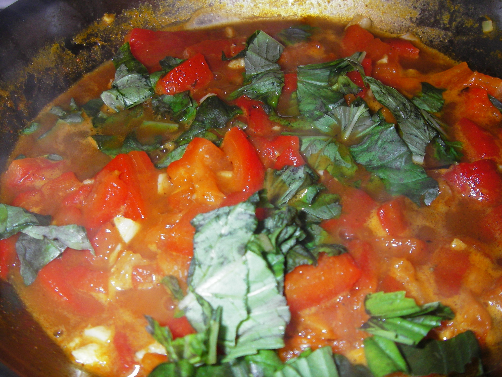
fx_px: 551
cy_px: 188
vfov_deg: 37.7
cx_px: 251
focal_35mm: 38
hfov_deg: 49.0
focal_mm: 6.3
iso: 100
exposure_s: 1/30
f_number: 3.3
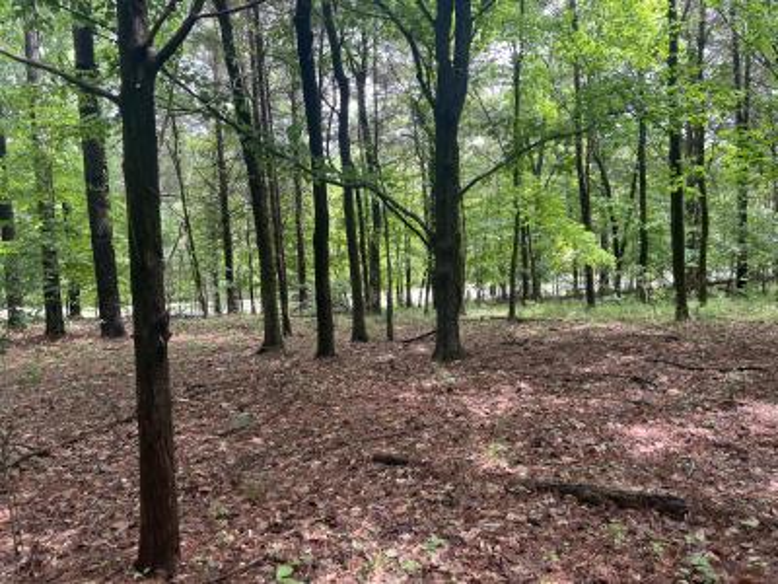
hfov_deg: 67.3
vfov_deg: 53.1
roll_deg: +4.9
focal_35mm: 26
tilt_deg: -2.9
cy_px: 292
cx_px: 389
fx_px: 584
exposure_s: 1/130
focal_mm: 5.7
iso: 32
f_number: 1.5
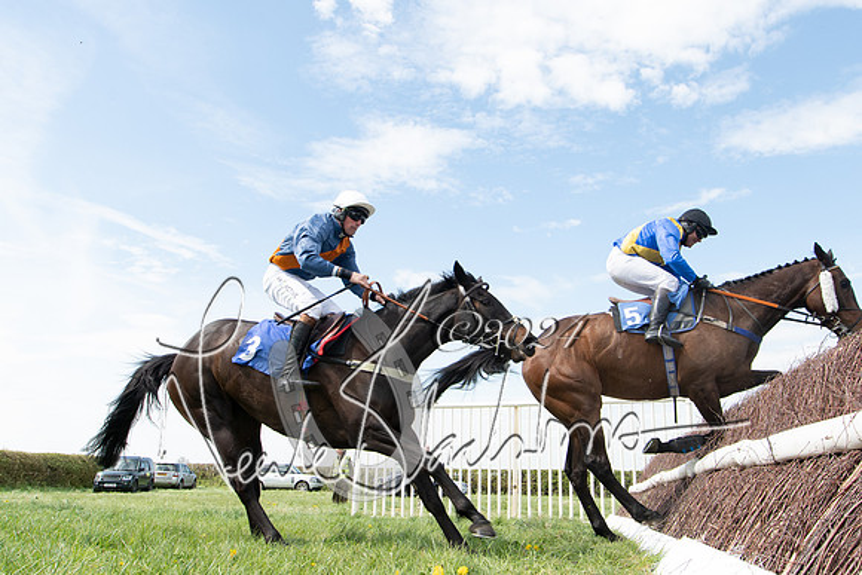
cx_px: 431
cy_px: 288
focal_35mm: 30
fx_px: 718
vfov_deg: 43.6
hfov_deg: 61.9
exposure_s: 1/1100
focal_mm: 20
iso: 800
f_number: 8
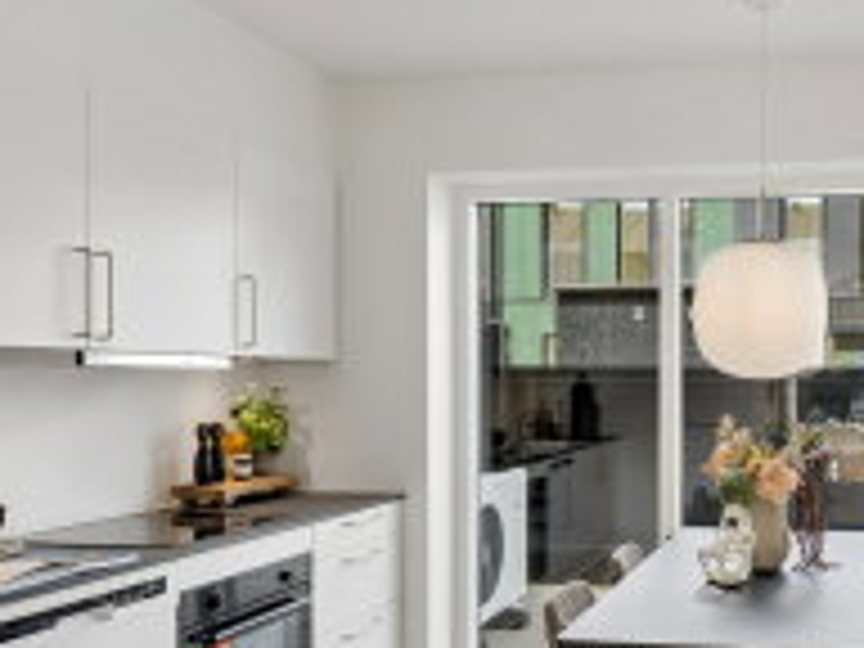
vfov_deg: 36.6
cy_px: 403
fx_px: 973
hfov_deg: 44.9
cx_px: 720
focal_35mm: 39
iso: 200
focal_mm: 13
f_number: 8
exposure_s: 1/50
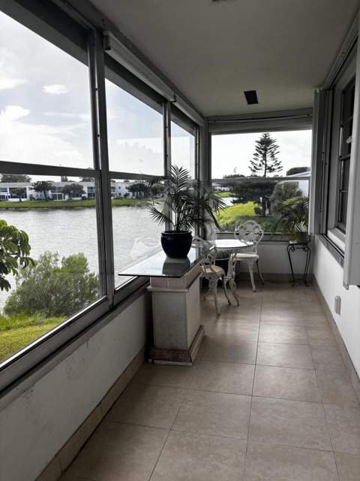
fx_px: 361
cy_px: 240
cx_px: 180
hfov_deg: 53.1
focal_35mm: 26
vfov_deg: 67.3
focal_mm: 5.96
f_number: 1.6
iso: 50
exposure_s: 1/382
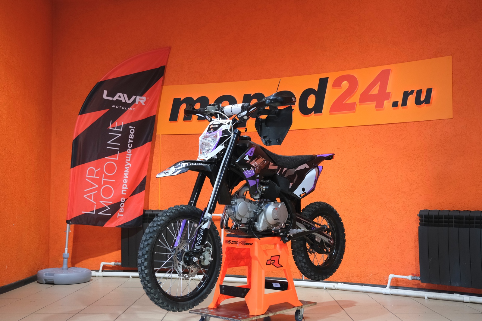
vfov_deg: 32.6
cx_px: 241
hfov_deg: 47.4
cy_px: 160
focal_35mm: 41
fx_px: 549
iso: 1600
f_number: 4
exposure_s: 1/100
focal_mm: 27.5
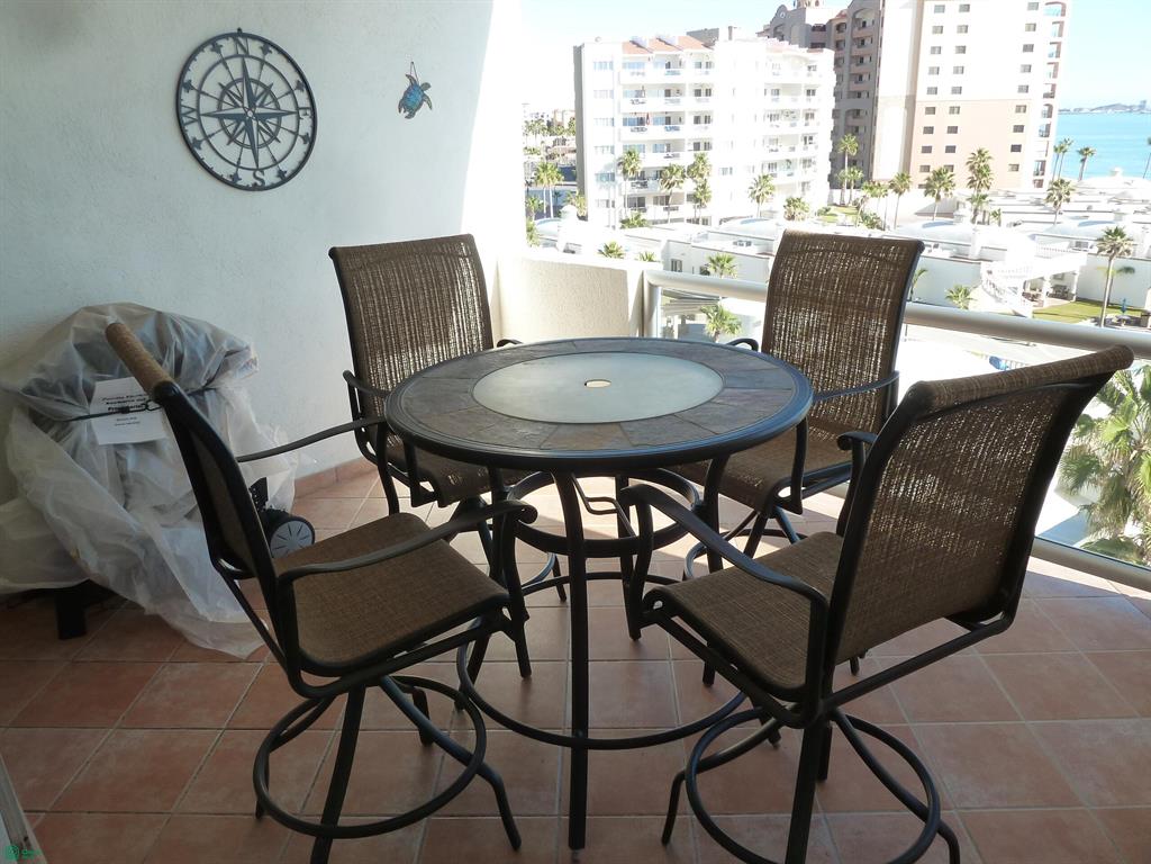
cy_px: 432
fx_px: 831
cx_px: 576
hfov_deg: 69.4
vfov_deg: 54.9
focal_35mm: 25
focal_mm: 4.1
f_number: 4
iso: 125
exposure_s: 1/200
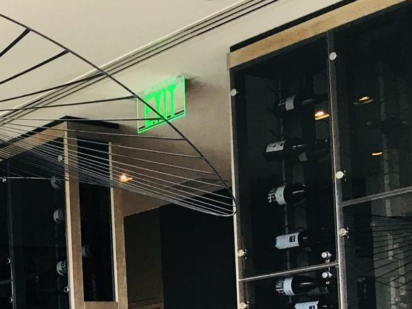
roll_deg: +2.2
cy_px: 406
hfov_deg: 22.5
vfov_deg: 17.7
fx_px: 928
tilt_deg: +1.8
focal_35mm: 78
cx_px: -116
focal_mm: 4.15
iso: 32
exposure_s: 1/30
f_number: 2.2
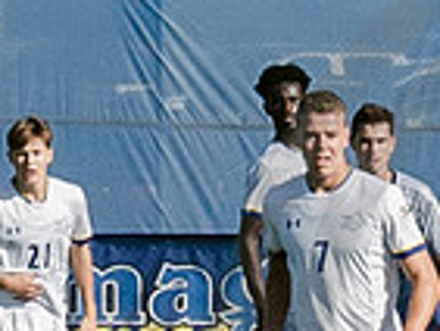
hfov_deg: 2.1
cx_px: 875
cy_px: 391
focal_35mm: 921
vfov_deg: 1.6
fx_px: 11717
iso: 640
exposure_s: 1/3200
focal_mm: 53
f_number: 5.6
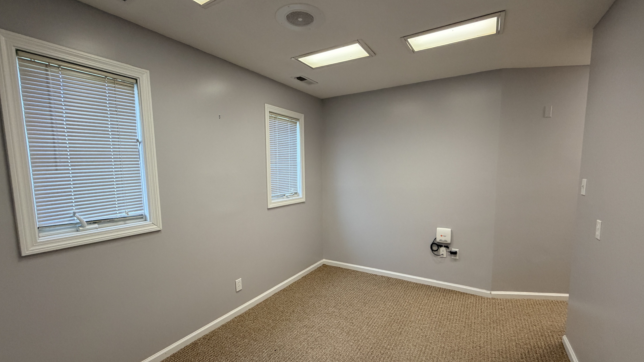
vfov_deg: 67.0
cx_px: 328
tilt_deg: -6.8
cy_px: 195
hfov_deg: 99.4
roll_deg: +1.4
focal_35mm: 16
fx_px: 273
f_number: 2.2
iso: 250
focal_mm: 2.22
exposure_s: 1/120
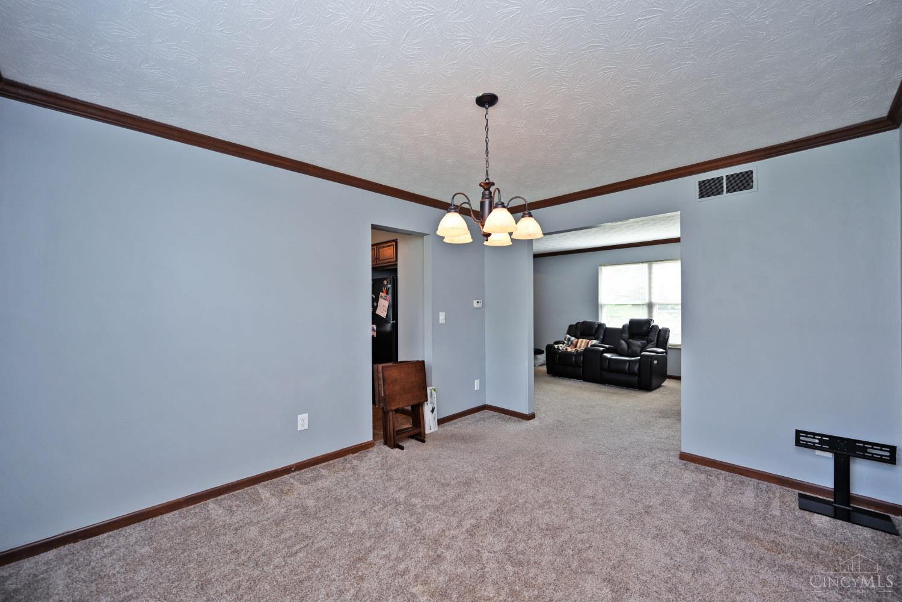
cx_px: 451
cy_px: 301
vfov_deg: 81.2
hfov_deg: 104.3
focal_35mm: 14
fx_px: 351
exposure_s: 1/60
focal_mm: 14
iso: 280
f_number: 4
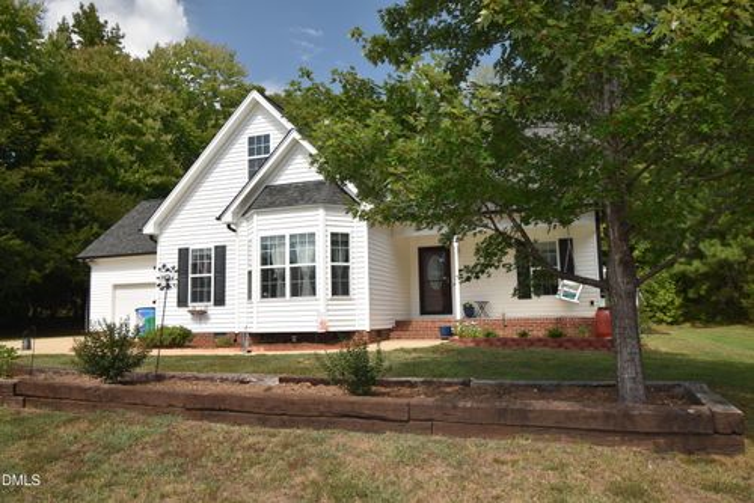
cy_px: 252
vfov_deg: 50.5
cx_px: 377
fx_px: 534
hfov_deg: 70.4
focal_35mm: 26
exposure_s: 1/200
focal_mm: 17
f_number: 7.1
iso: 100
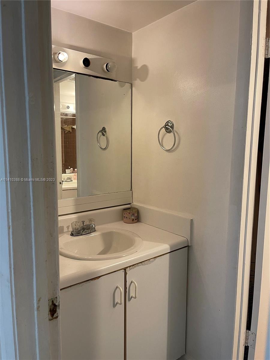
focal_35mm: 26
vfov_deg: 67.3
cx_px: 135
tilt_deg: -6.9
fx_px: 270
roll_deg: -0.2
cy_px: 180
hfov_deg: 53.1
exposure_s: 1/60
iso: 200
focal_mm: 5.1
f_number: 1.6
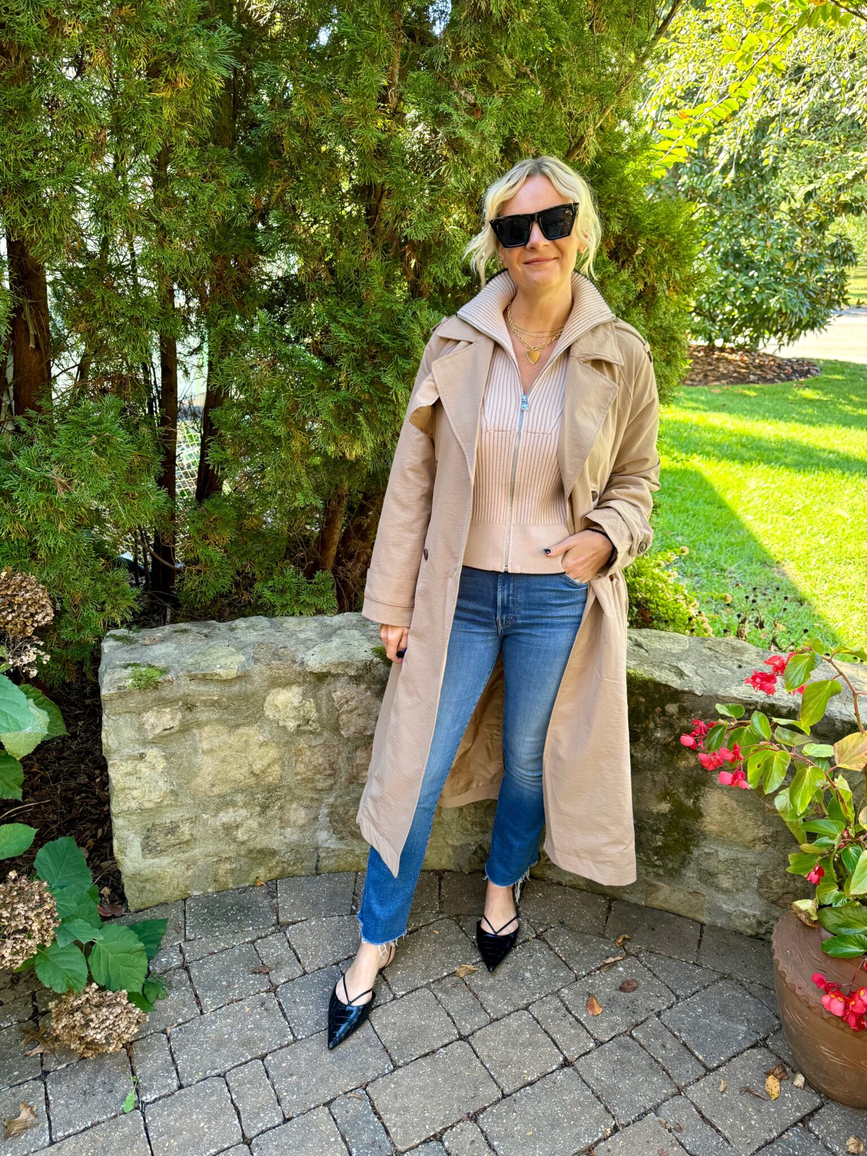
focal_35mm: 24
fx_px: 801
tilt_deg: -21.1
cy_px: 578
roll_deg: -0.6
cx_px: 434
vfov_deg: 71.6
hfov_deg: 56.8
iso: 160
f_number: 1.78
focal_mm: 6.76
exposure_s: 1/121
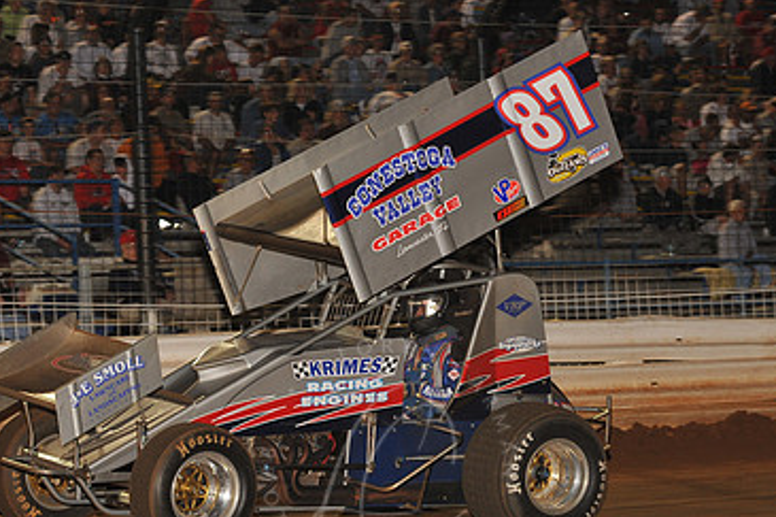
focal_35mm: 167
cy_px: 270
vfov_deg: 8.2
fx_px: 3598
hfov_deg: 12.3
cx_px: 387
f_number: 6.3
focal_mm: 105
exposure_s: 1/320
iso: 1000
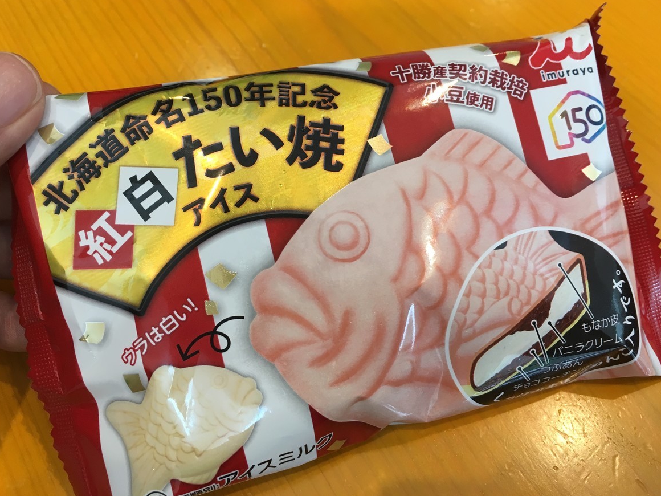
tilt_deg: -58.7
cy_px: 240
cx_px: 325
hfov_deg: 60.0
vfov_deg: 46.8
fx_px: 573
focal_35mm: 30
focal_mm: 4.15
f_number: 2.2
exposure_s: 1/30
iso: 40
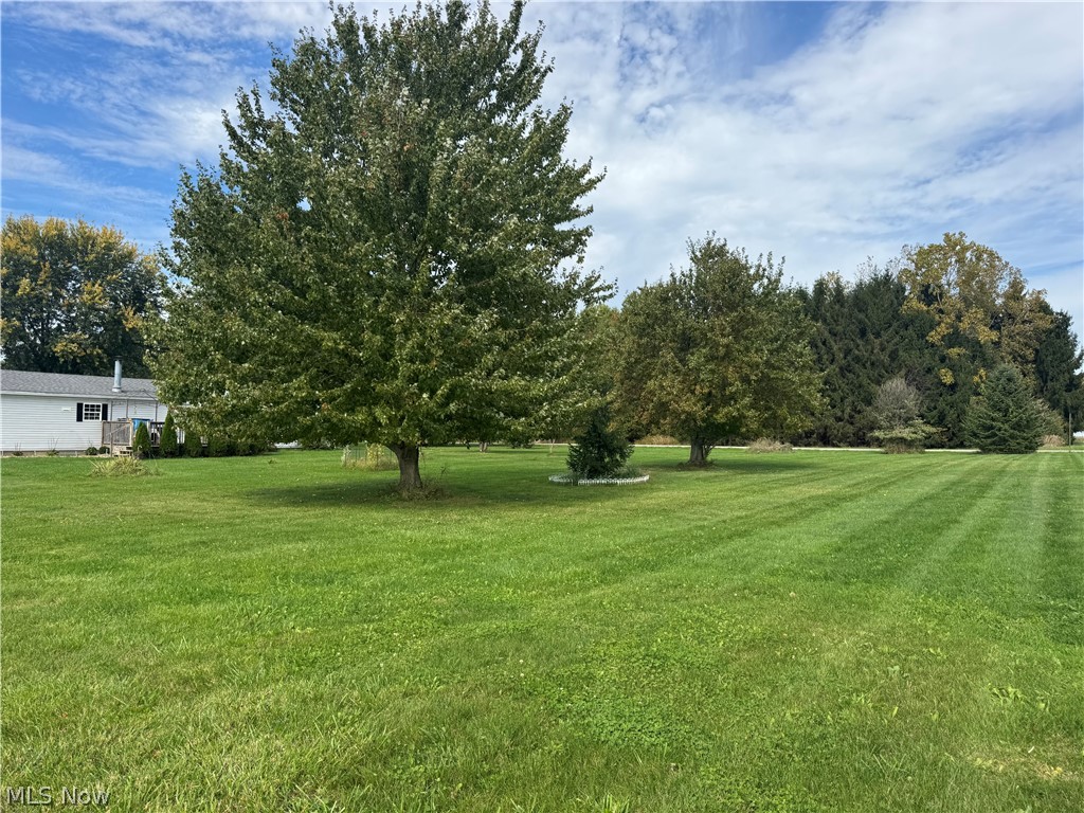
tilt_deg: +2.3
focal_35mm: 24
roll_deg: +0.2
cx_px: 542
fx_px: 752
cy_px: 406
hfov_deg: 71.6
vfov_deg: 56.8
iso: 80
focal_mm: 6.76
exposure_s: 1/3096
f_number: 1.78
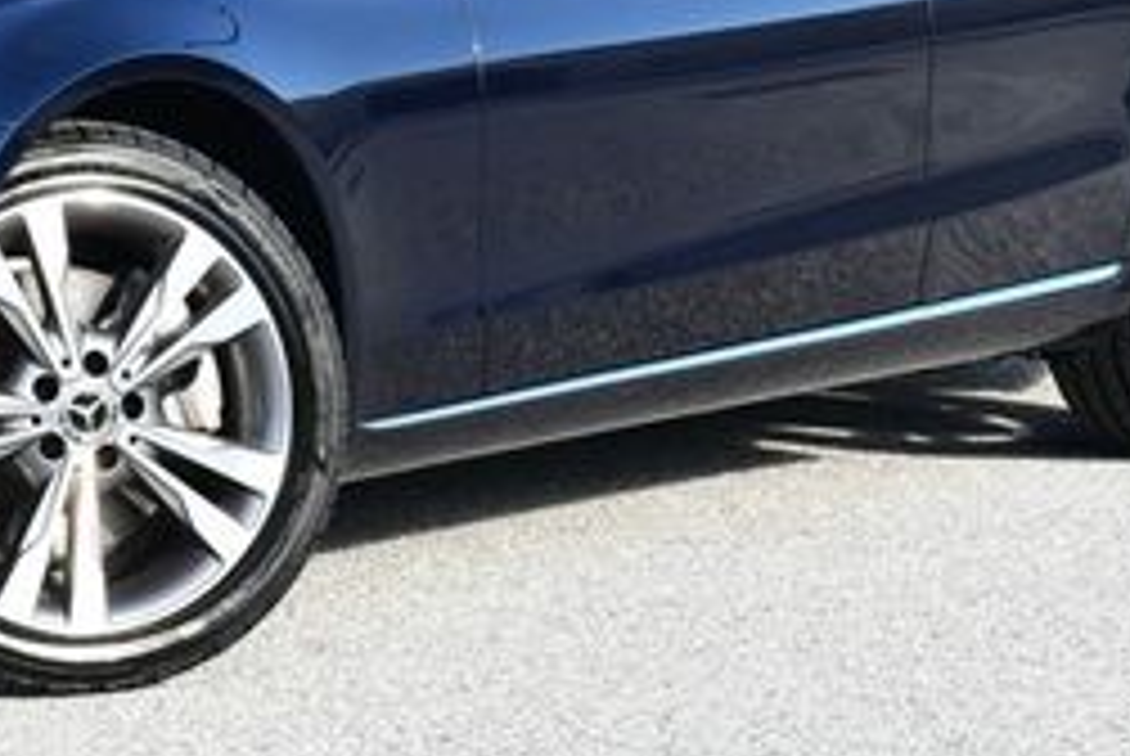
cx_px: 113
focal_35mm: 153
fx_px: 4808
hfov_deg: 13.3
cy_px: -117
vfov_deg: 8.9
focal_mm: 30
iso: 200
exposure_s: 1/250
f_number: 5.6
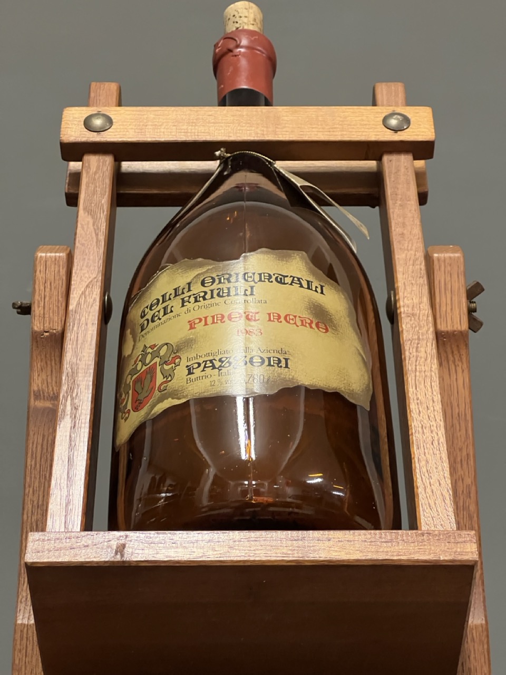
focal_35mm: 77
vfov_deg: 25.3
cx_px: 253
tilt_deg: +20.9
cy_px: 338
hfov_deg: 19.1
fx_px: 1501
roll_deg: +1.2
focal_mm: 9
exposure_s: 1/25
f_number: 2.8
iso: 800
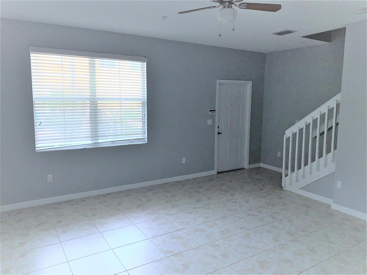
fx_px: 276
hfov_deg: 67.3
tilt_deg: -6.6
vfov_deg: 53.1
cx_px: 184
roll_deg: -0.6
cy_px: 138
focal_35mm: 26
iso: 25
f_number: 1.8
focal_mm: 4.25
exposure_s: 1/297
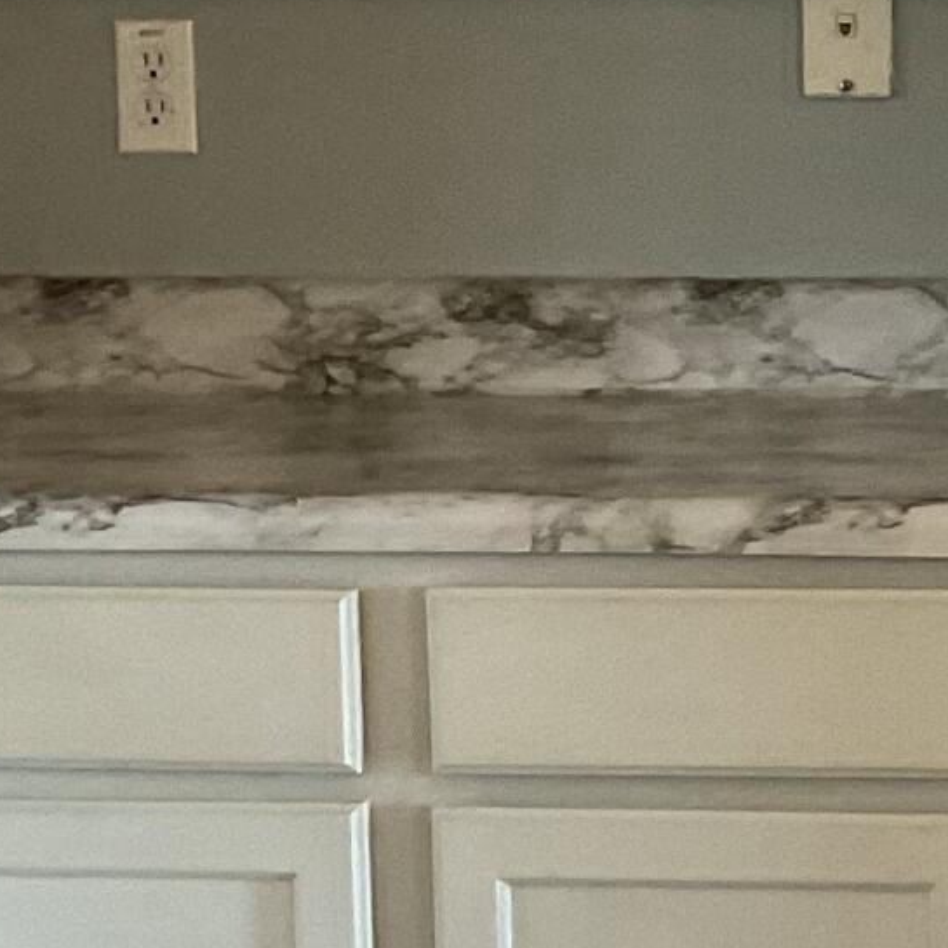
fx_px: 4369
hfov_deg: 11.8
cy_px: 344
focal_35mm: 141
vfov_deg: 12.4
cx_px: 1444
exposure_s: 1/60
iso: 100
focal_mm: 3
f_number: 1.8
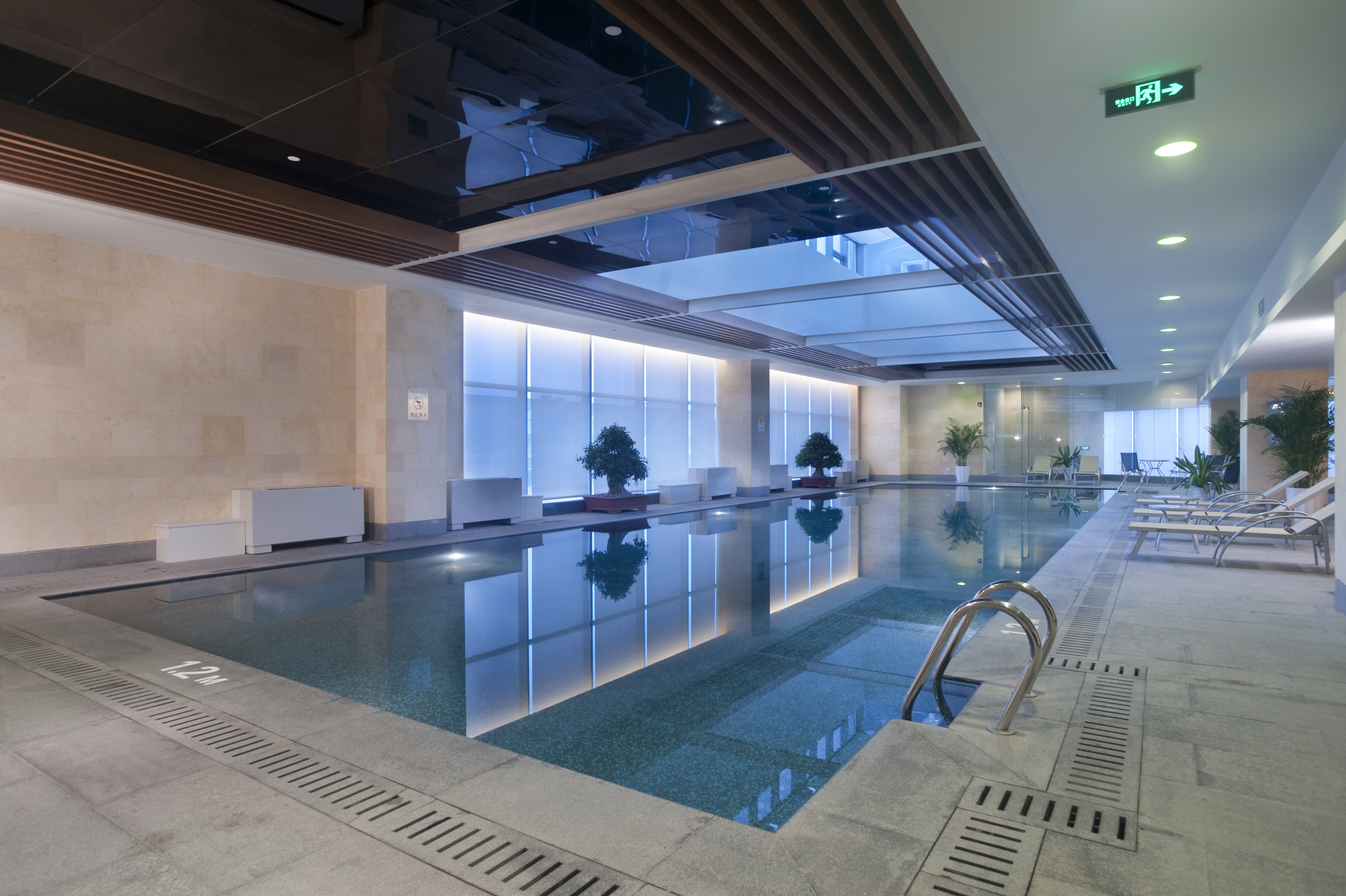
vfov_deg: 61.9
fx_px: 747
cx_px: 673
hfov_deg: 84.0
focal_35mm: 20
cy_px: 448
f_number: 9
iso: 200
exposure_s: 5
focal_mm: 20
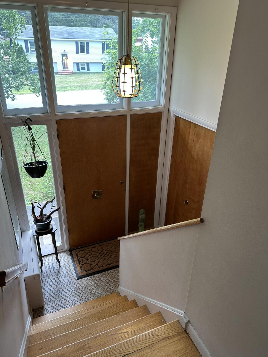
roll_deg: -2.6
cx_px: 133
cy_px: 181
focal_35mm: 25
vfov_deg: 69.4
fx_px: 258
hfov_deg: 54.9
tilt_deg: -27.2
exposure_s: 1/120
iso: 100
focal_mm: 6.86
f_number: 1.78
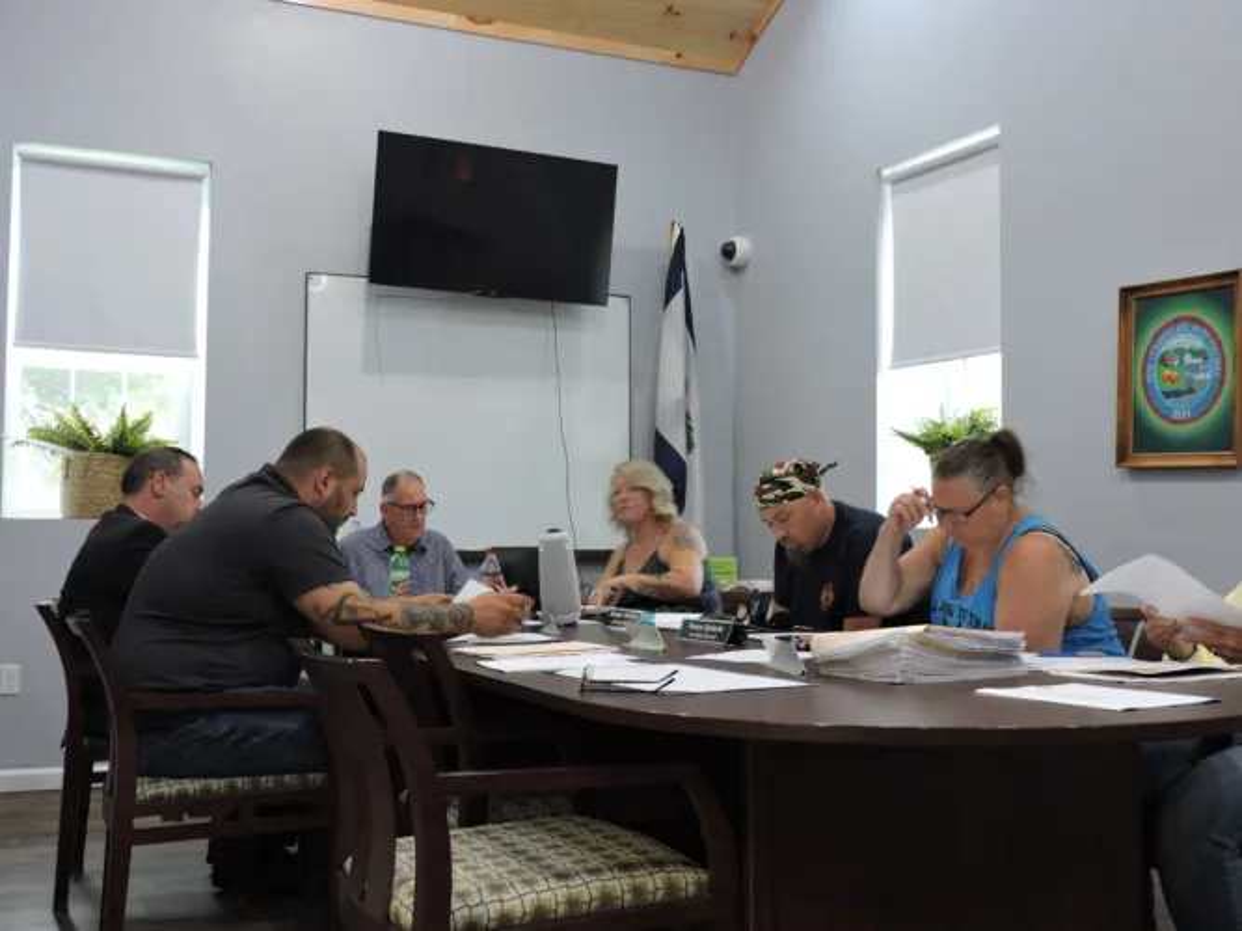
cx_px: 621
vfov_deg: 35.9
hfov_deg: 46.8
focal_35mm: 40
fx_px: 1435
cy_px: 466
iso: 400
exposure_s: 1/20
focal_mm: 7.1
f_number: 3.3
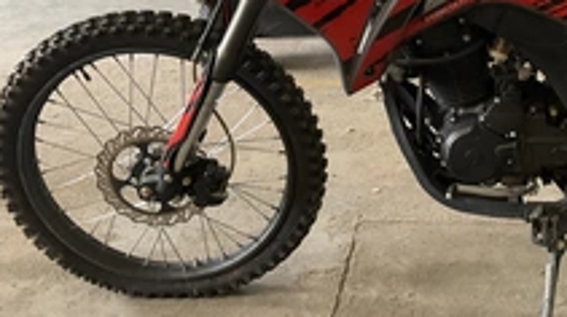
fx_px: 901
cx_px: 497
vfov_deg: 19.7
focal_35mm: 60
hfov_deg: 33.3
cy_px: 54
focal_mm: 3
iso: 100
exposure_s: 1/60
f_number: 1.8
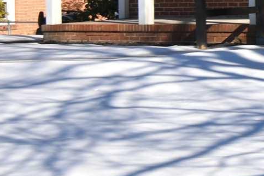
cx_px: 583
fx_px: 1401
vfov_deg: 7.1
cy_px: -66
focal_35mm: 191
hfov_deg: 9.8
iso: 100
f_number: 8
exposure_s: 1/250
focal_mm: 20
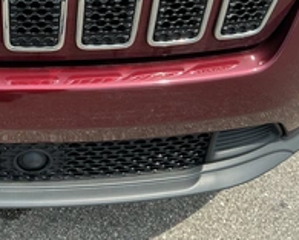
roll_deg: -4.2
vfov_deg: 26.4
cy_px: 35
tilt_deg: -33.6
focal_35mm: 56
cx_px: 28
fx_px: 496
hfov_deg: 31.9
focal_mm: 3
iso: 25
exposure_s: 1/691
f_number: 1.8
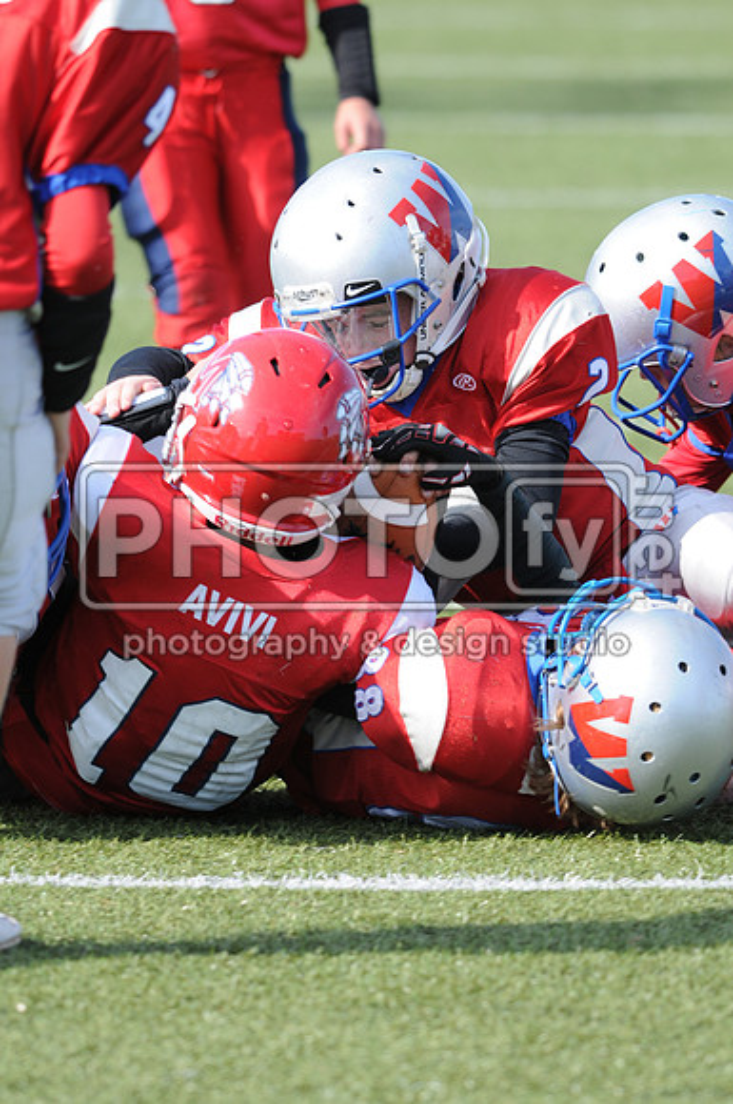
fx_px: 13784
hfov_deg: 3.0
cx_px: 366
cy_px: 552
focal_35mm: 450
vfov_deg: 4.6
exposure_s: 1/500
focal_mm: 300
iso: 200
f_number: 5
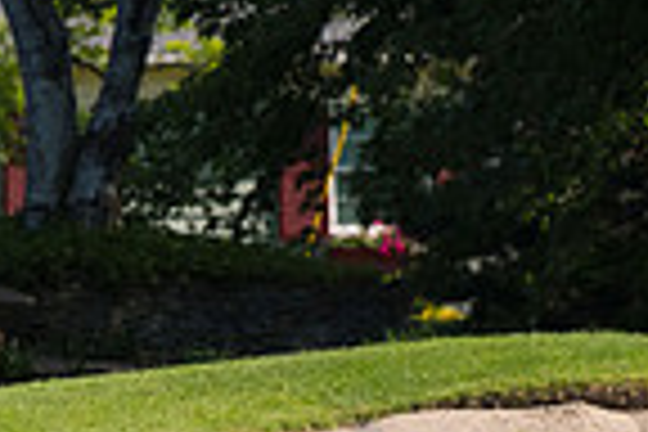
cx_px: 490
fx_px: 21778
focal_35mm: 1210
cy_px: 585
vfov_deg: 1.1
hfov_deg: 1.7
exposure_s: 1/1600
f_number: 5.6
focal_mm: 200
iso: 320
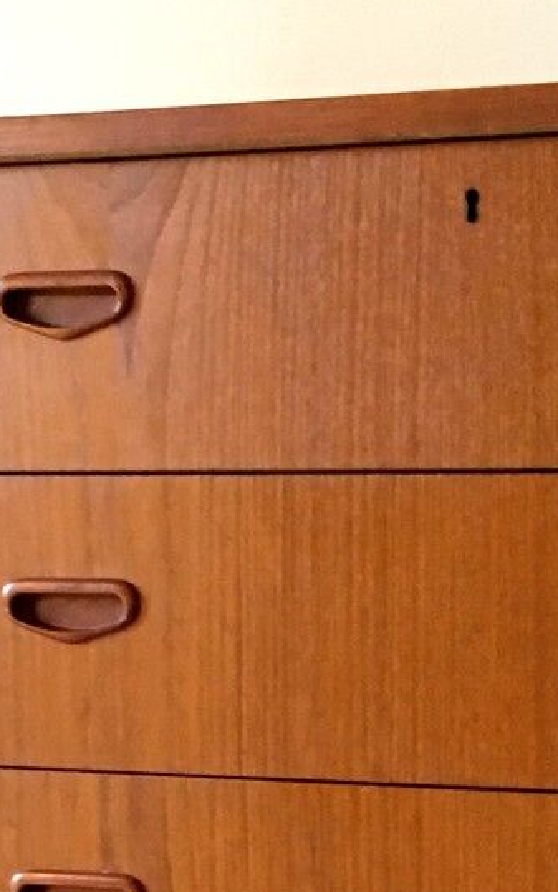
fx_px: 2773
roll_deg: +0.4
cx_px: 596
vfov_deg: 17.3
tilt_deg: -10.0
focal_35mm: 114
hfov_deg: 11.3
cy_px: 1114
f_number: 2.2
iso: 200
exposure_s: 1/33
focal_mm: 4.15
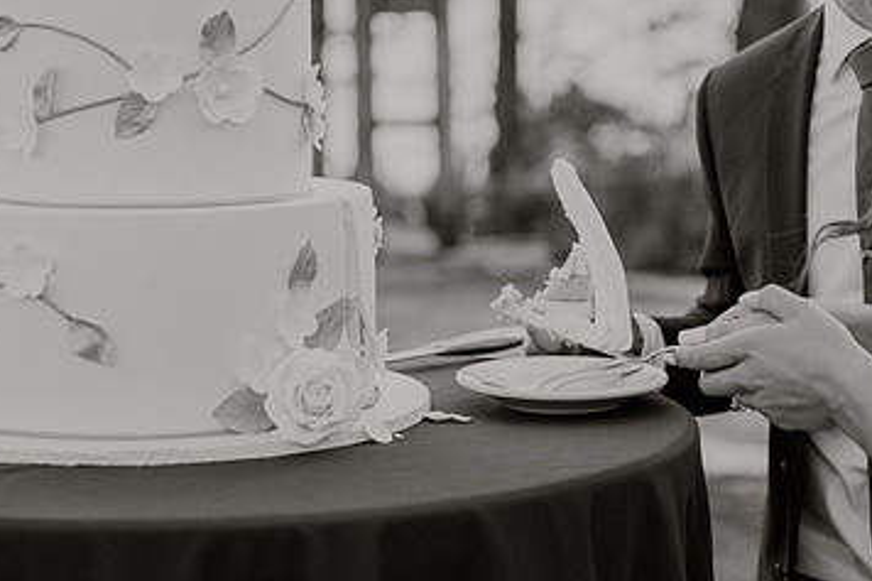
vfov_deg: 12.0
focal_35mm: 114
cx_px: 593
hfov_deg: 17.9
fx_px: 2760
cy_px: 213
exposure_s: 1/1600
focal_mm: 70
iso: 640
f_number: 2.8
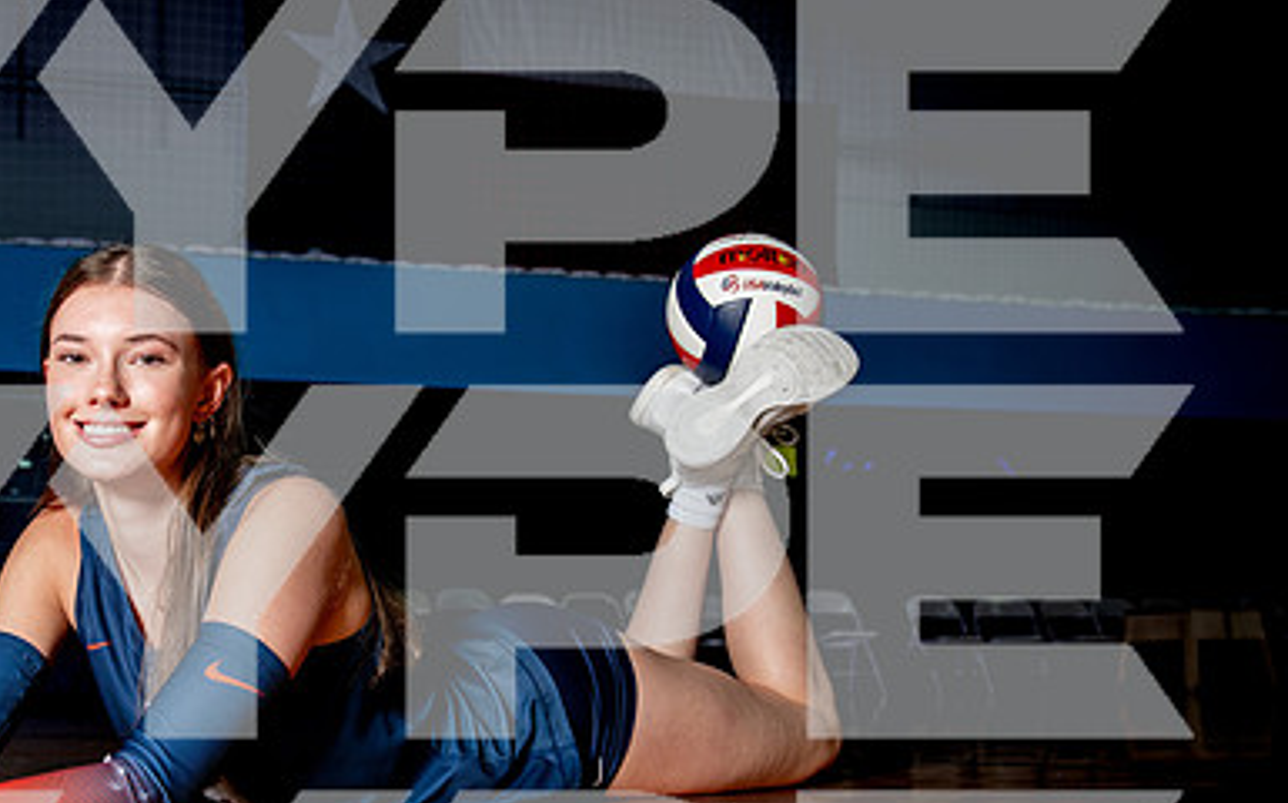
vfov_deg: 26.6
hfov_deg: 40.8
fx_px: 1684
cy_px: 564
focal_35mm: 48
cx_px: 341
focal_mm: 31
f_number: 4.5
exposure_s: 1/200
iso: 250
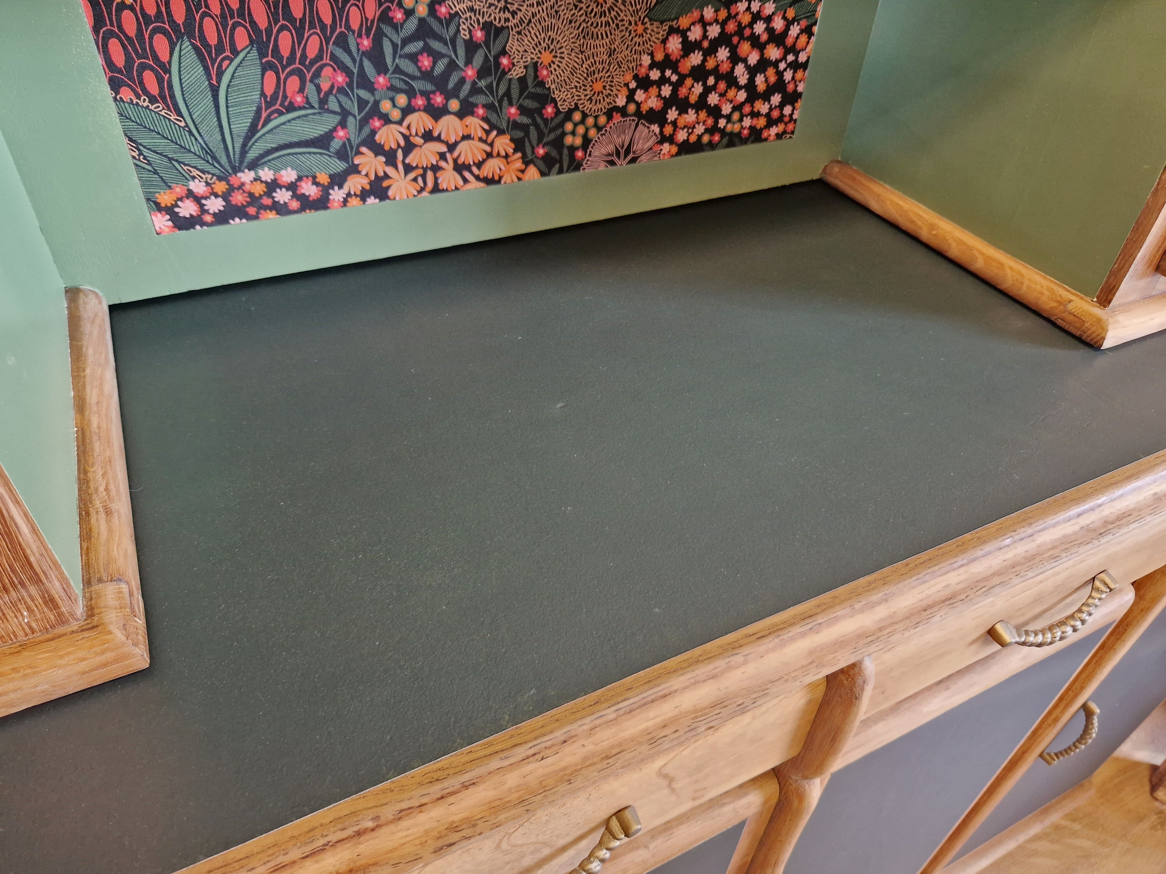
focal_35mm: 23
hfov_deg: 73.9
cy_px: 437
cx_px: 583
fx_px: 775
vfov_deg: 58.9
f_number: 1.8
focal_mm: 5.4
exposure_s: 1/100
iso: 400
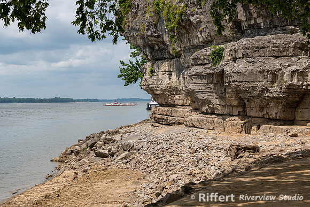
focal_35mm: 62
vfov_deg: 21.9
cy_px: 104
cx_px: 155
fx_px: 534
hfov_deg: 32.4
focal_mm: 62
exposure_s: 1/200
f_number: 8
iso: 64
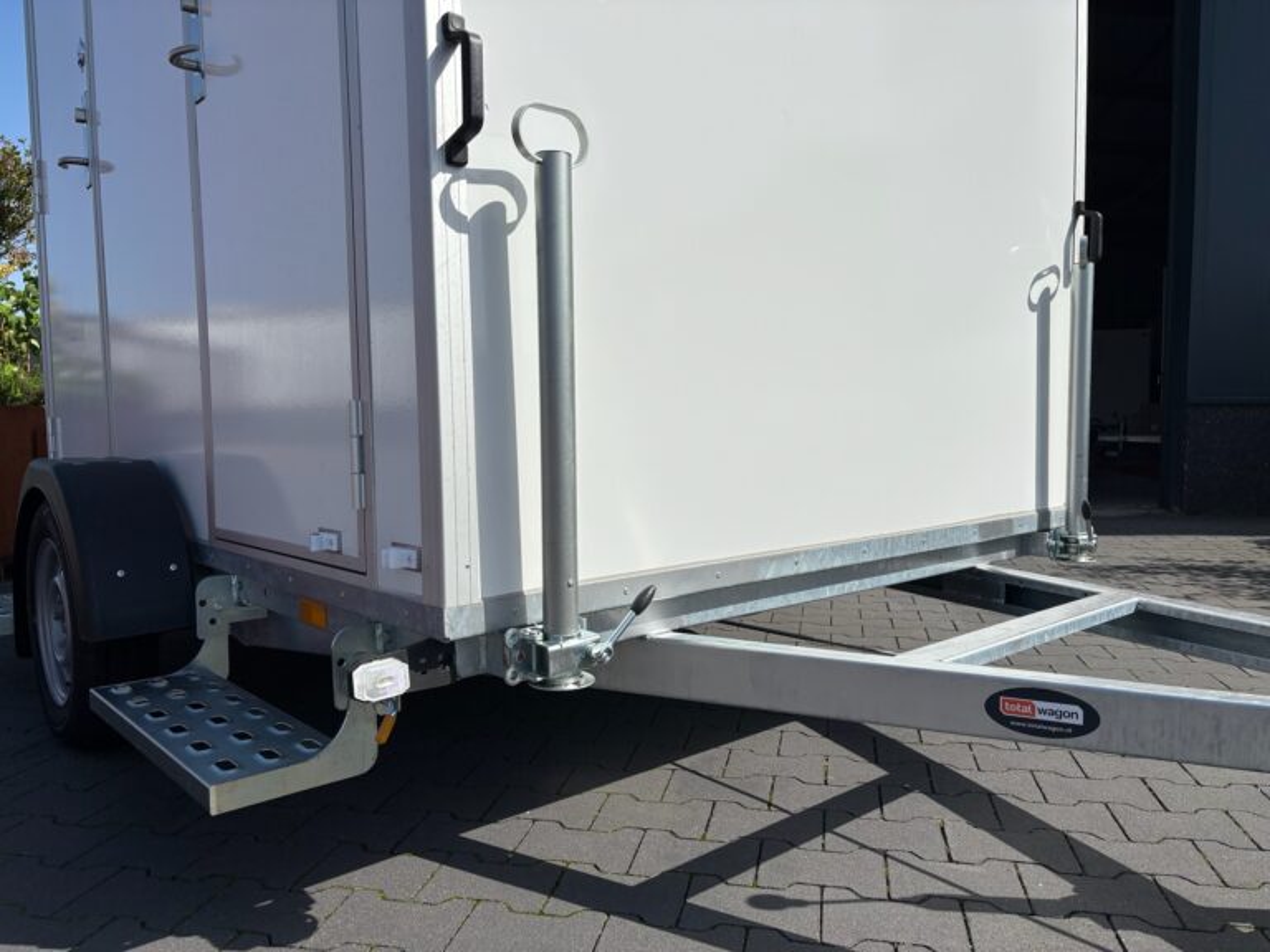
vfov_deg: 53.1
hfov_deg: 67.3
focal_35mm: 26
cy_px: 476
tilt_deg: -4.4
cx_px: 635
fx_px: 954
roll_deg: -0.3
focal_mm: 5.96
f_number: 1.6
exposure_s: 1/8333
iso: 50
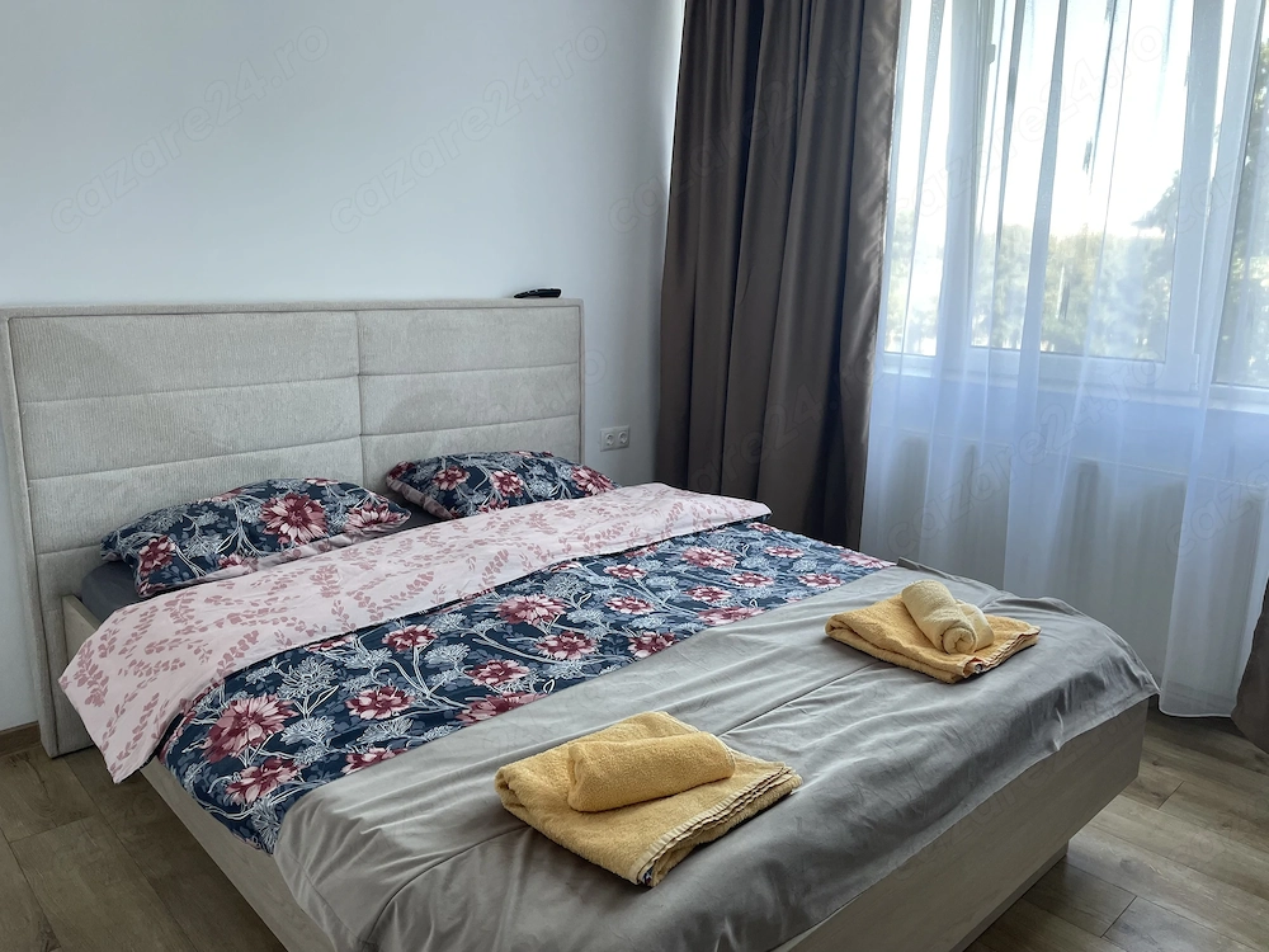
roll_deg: -0.9
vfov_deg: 53.1
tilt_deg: -12.9
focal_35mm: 26
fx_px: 953
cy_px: 476
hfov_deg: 67.3
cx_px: 634
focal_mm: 4.2
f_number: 1.6
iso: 125
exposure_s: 1/121
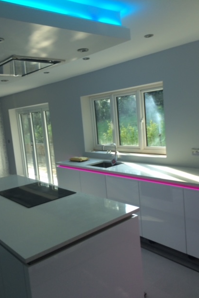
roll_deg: +4.5
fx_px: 257
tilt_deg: -4.3
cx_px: 94
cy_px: 151
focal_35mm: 31
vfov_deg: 60.3
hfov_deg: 42.3
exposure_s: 1/100
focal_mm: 4.15
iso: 50
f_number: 2.2
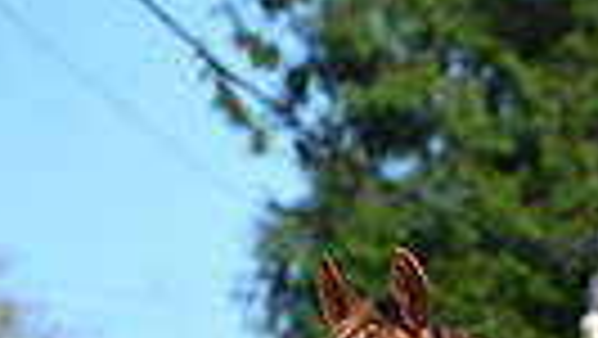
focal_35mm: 556
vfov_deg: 2.2
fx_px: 8822
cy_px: 719
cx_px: 1156
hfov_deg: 3.8
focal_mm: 122
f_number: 3.5
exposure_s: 1/1250
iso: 110
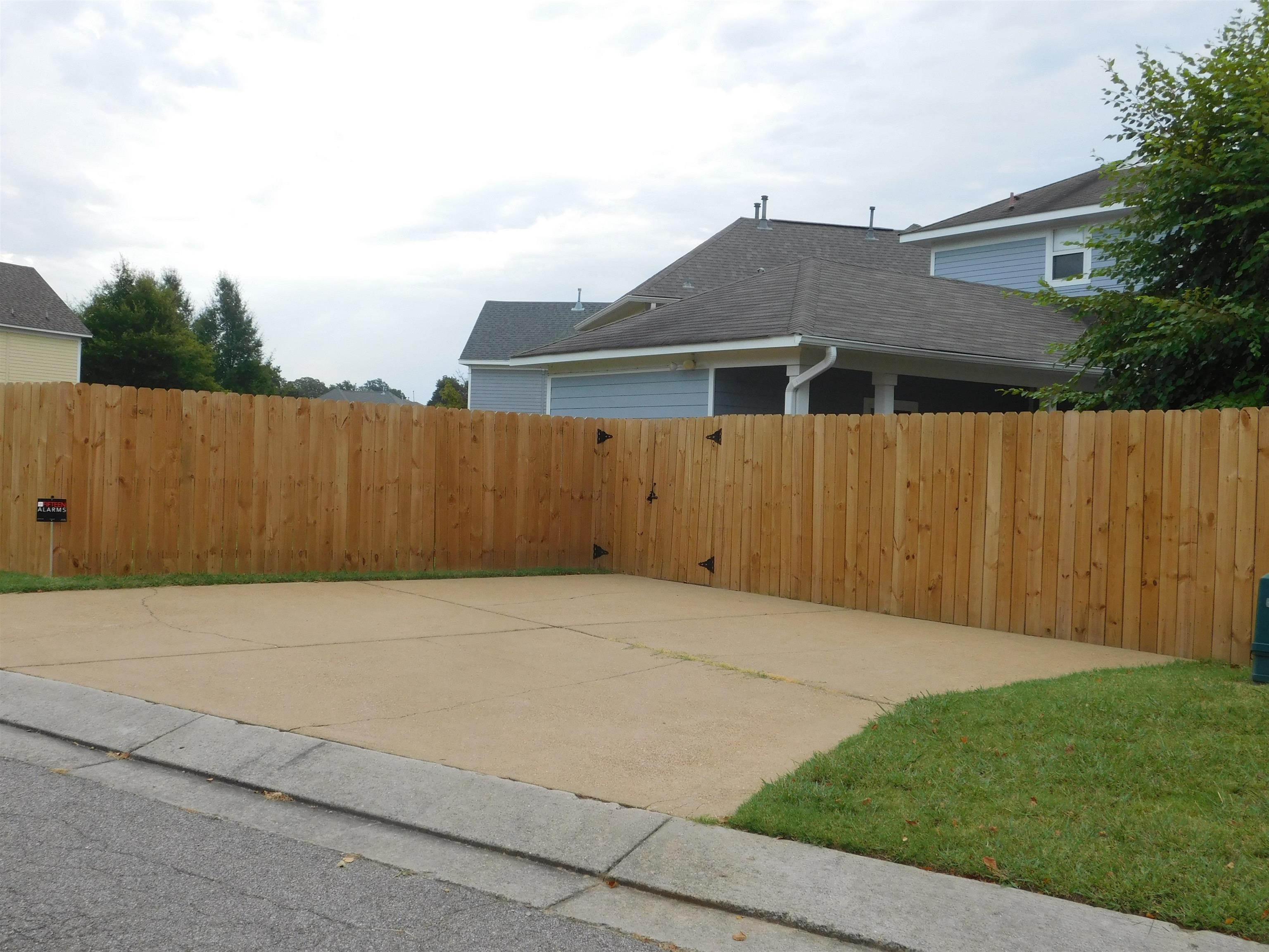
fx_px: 1320
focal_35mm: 36
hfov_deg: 51.4
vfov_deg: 39.7
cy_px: 476
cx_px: 634
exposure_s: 1/400
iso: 125
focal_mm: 6.3
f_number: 3.5
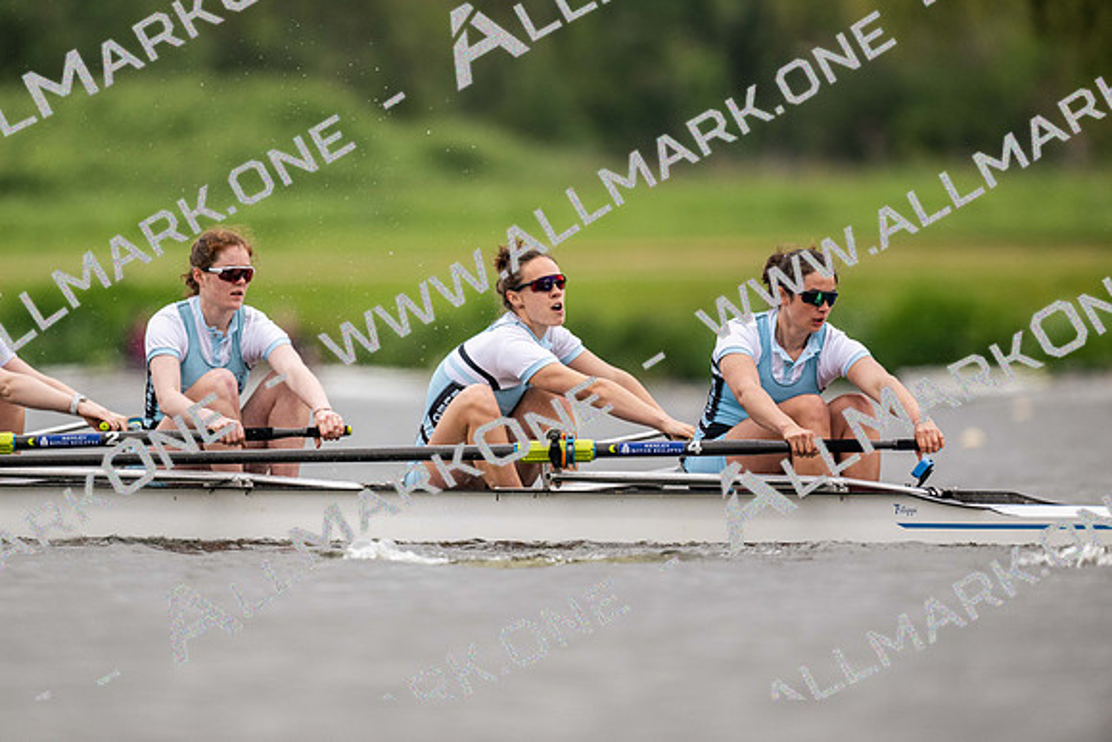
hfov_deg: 3.4
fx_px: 18537
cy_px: 371
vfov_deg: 2.3
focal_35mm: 600
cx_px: 556
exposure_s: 1/2000
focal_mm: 600
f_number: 4
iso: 900
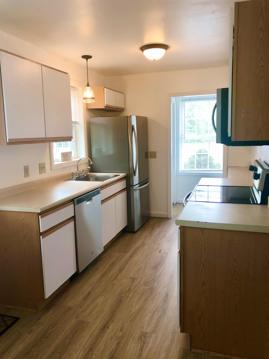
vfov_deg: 63.4
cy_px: 180
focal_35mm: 28
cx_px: 134
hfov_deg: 49.7
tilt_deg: -8.0
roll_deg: +0.6
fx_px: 290
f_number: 1.8
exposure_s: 1/40
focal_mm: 3.99
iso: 25
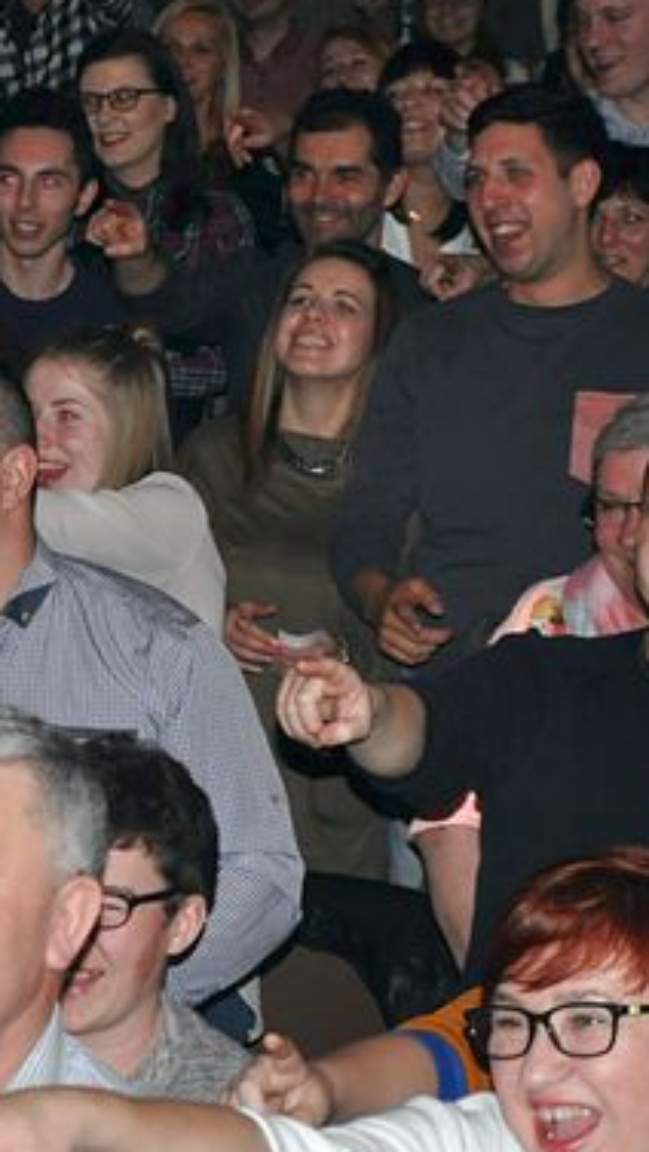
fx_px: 4550
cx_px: -28
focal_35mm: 149
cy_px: 501
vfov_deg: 14.4
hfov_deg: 8.1
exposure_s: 1/60
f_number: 4.8
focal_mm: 42
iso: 1000
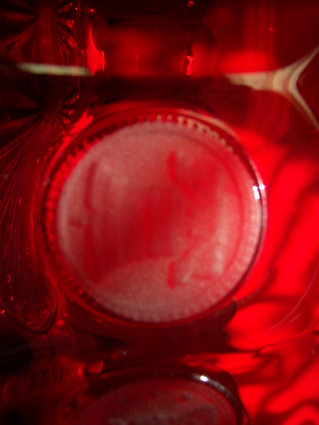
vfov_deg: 50.1
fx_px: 455
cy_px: 212
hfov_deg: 38.7
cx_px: 160
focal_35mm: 37
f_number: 2.8
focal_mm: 5.6
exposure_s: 1/350
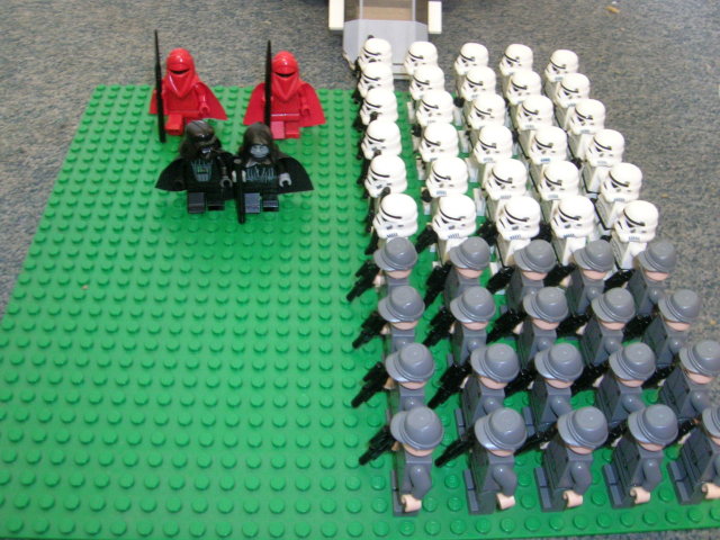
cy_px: 270
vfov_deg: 40.7
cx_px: 360
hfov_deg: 52.6
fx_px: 728
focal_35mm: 35
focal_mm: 5.4
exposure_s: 1/2
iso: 200
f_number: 4.8
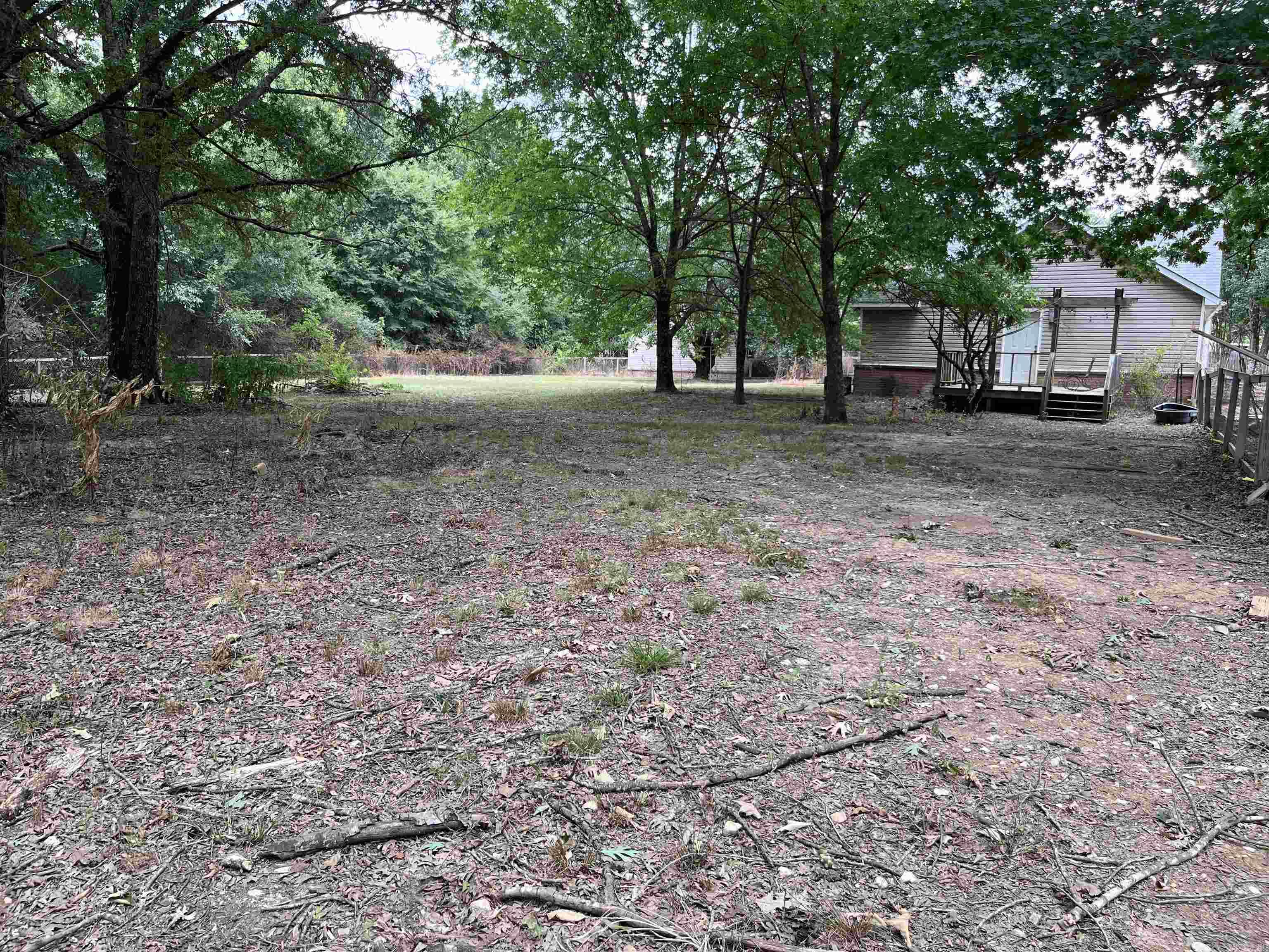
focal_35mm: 26
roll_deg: -2.2
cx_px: 634
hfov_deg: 67.3
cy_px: 476
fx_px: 953
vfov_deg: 53.1
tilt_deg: -7.4
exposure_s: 1/226
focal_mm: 5.1
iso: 40
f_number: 1.6
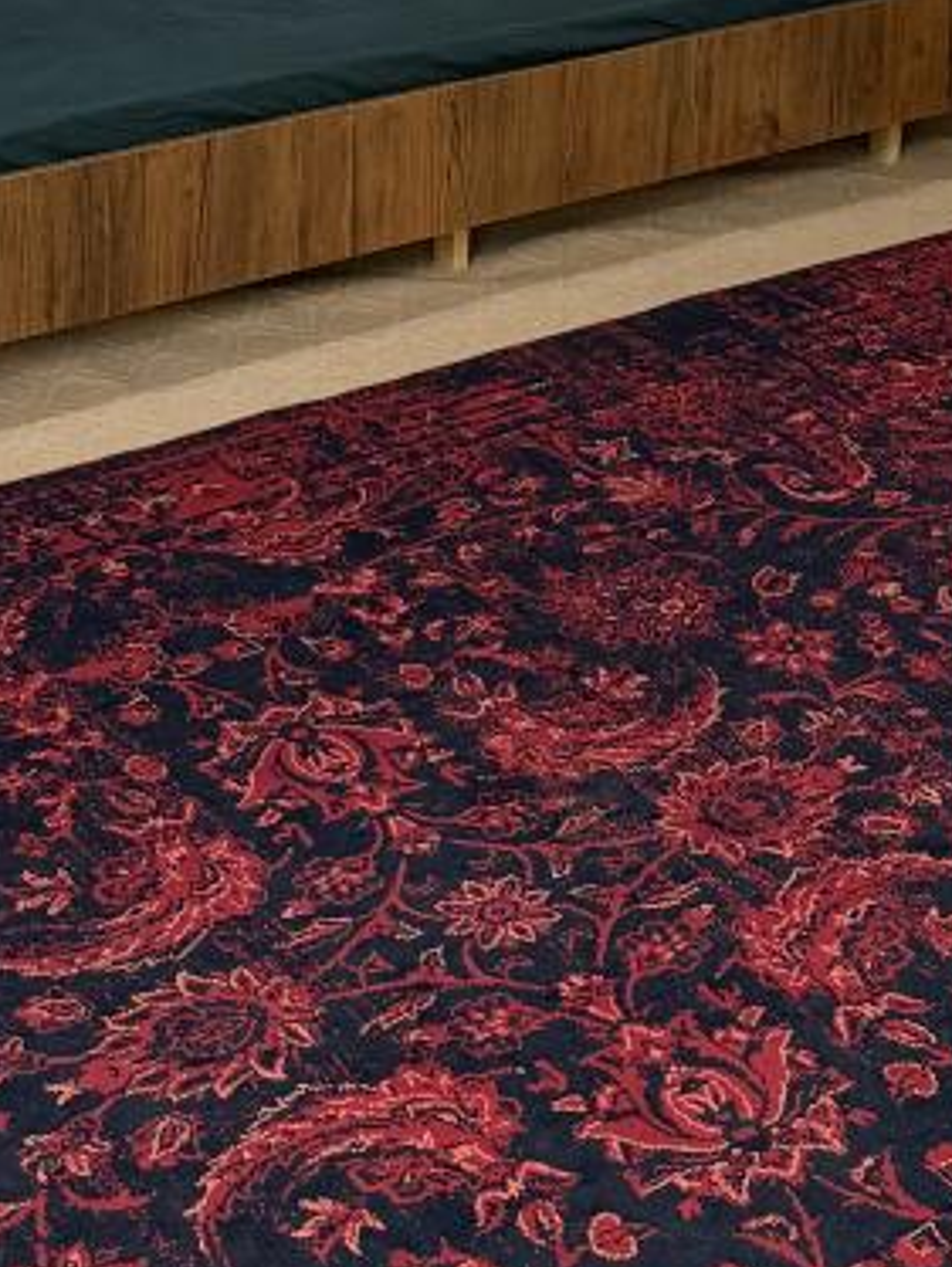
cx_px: 949
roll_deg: -4.0
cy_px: -471
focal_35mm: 77
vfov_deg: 22.2
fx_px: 2820
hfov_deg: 18.7
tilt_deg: -6.3
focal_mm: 6.76
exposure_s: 1/60
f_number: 1.78
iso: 250
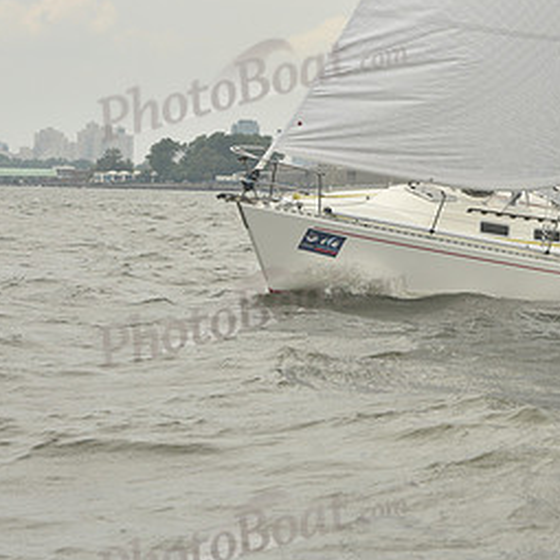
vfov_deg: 10.0
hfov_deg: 10.0
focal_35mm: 174
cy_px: 168
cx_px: 523
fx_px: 3185
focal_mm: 90
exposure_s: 1/800
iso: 250
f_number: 7.1
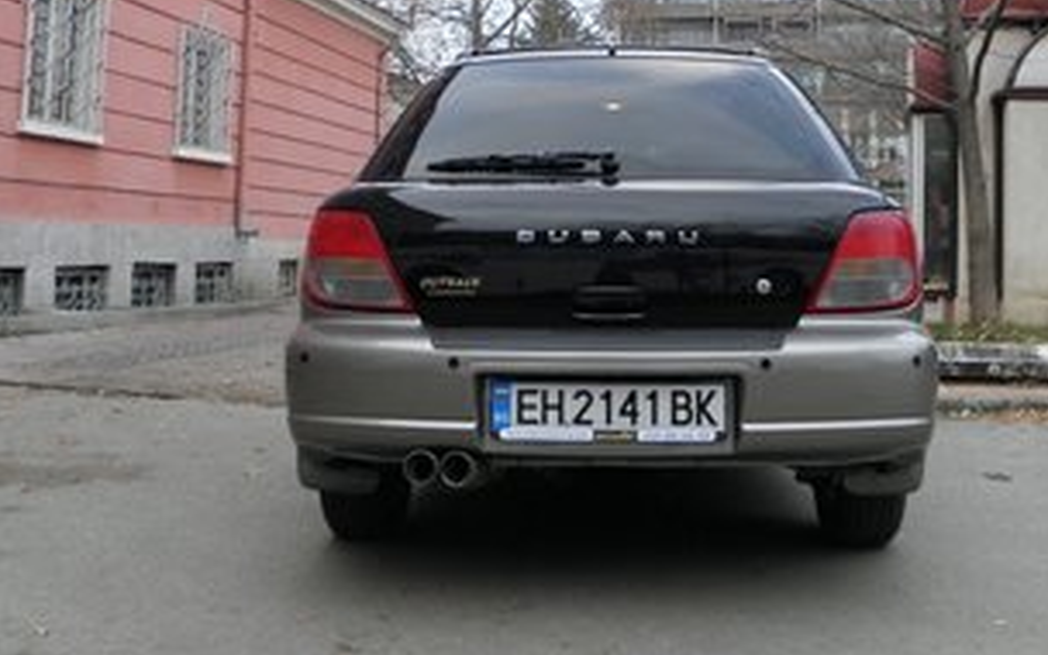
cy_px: 190
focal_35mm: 39
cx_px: 600
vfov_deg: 32.3
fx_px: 1114
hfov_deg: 50.2
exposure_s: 1/30
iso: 160
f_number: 3.5
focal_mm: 5
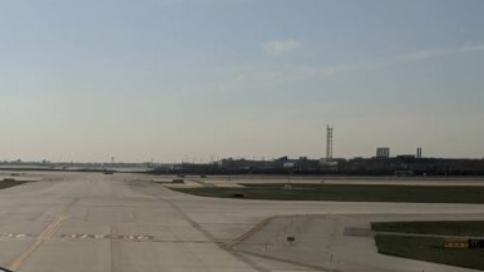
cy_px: 183
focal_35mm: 78
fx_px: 1001
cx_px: 154
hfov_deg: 27.0
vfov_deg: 15.4
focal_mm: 4.44
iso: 60
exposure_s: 1/5882
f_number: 1.8
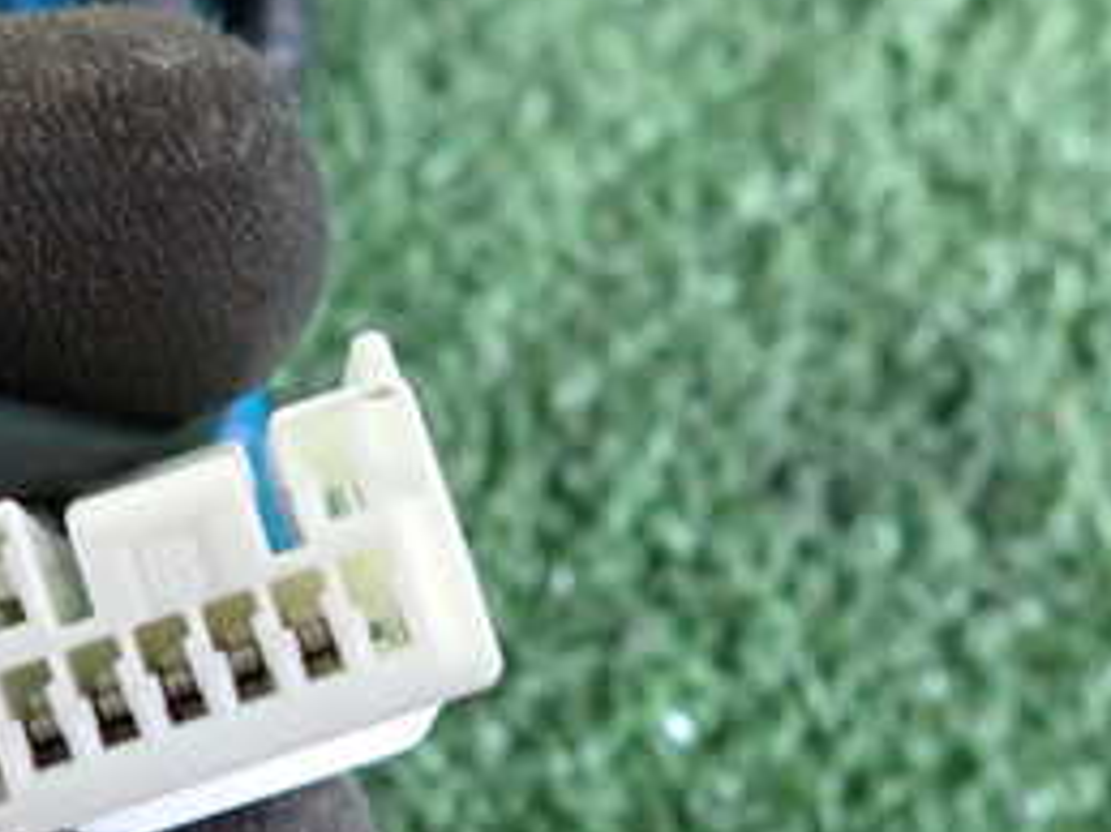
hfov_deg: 32.6
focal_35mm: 58
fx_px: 1861
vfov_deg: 24.9
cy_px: 622
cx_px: 283
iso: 200
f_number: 2
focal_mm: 4.5
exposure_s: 1/30
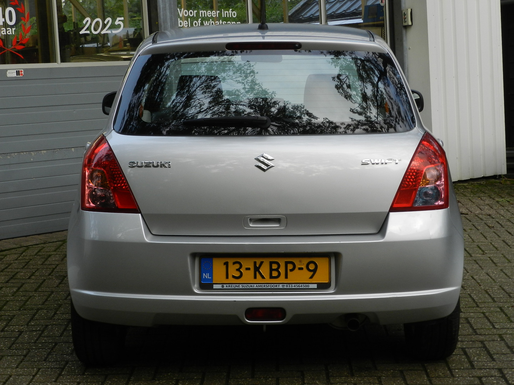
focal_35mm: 76
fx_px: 1128
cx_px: 257
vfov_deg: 19.4
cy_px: 192
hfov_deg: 25.7
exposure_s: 1/50
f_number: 4.8
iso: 160
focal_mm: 13.5
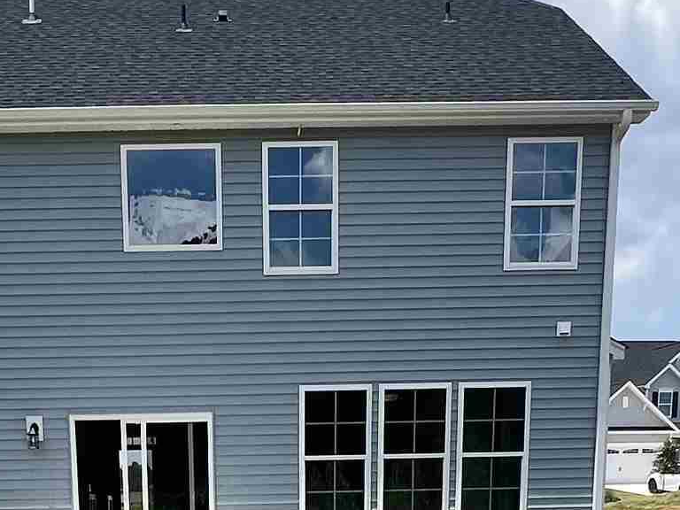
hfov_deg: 36.4
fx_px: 1021
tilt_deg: -12.3
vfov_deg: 23.4
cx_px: 220
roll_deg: +1.8
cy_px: 732
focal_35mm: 52
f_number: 1.8
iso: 32
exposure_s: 1/1672
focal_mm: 1.57
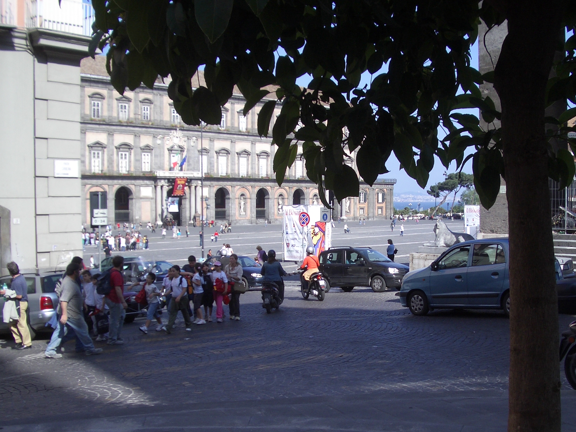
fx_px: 715
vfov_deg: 33.6
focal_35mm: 43
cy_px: 234
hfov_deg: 43.7
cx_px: 335
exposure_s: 1/400
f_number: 4.3
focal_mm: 5.8
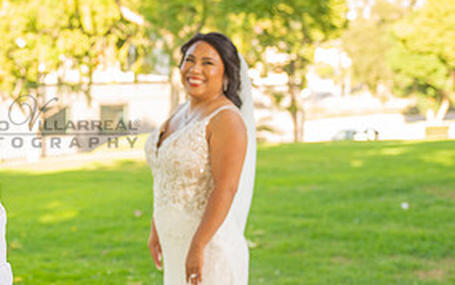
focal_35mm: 79
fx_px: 980
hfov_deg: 25.1
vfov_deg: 16.5
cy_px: 121
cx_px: 16
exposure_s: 1/200
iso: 200
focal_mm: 38
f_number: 3.5
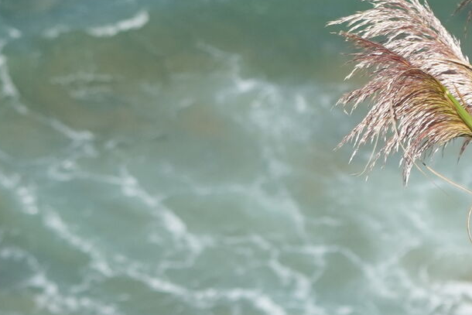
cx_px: 868
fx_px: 6596
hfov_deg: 4.1
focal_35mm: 503
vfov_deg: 2.7
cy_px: -176
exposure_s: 1/2000
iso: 400
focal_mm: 71
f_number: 5
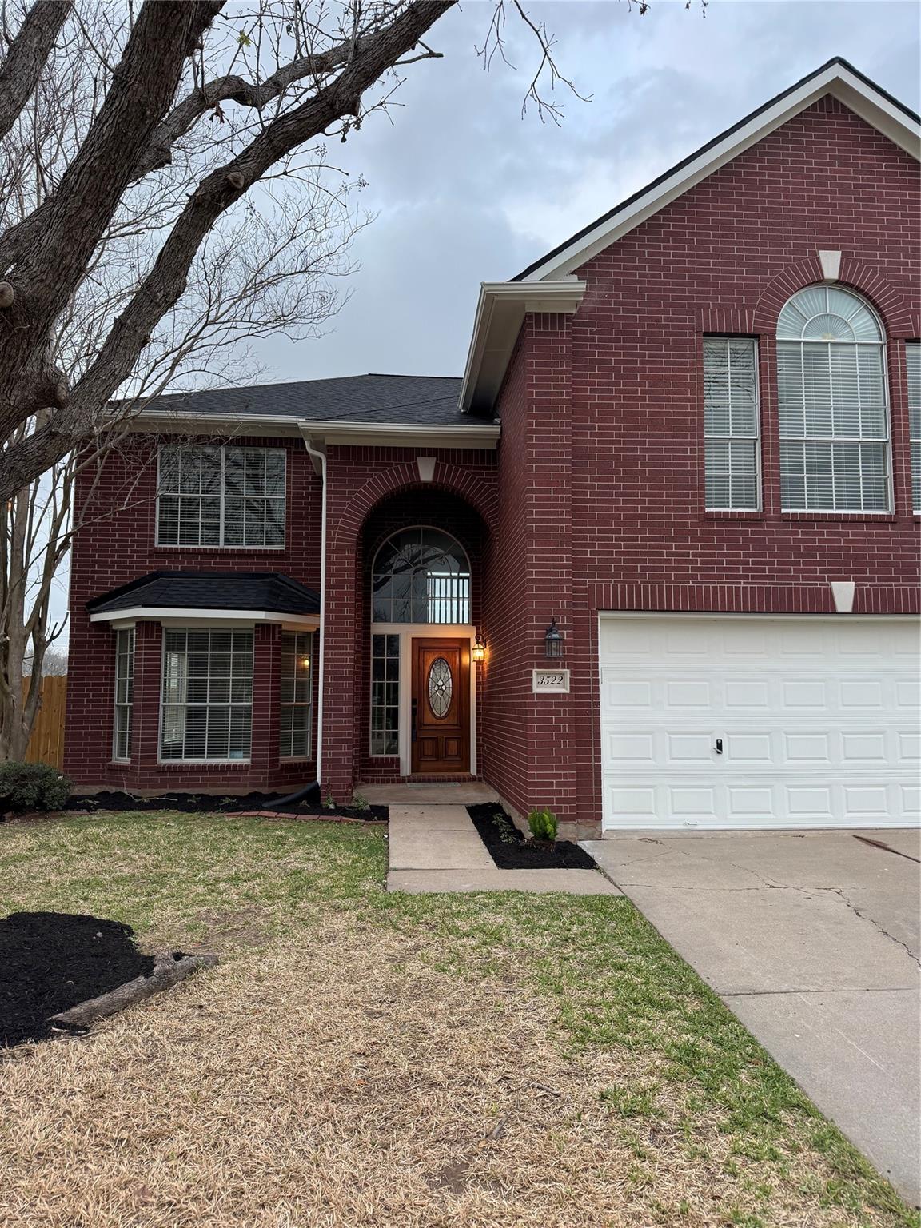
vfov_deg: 71.6
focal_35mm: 24
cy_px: 614
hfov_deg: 56.8
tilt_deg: +6.3
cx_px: 460
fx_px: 851
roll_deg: +0.2
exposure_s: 1/121
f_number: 1.78
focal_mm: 6.76
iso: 160
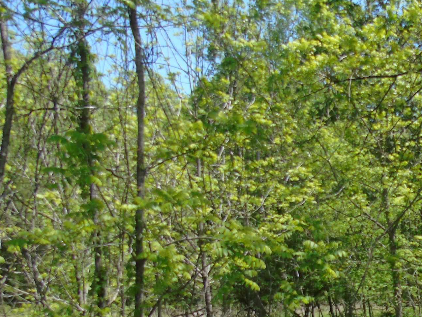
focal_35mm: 60
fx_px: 731
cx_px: 493
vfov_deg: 23.1
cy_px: 341
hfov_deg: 28.4
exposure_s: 1/400
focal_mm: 4.4
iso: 80
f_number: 3.4
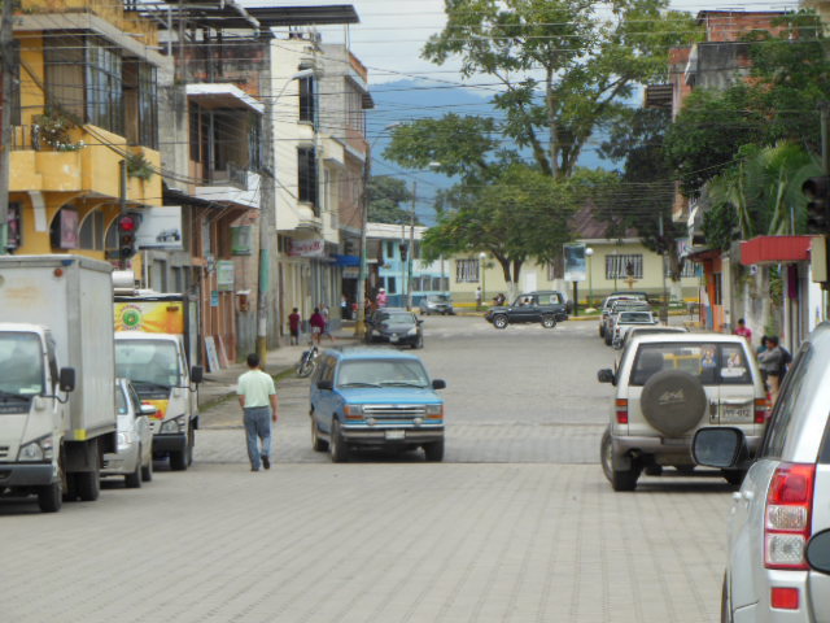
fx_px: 3501
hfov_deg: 13.5
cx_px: 415
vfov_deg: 10.2
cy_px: 312
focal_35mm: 146
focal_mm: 26.1
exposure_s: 1/100
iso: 125
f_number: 5.2
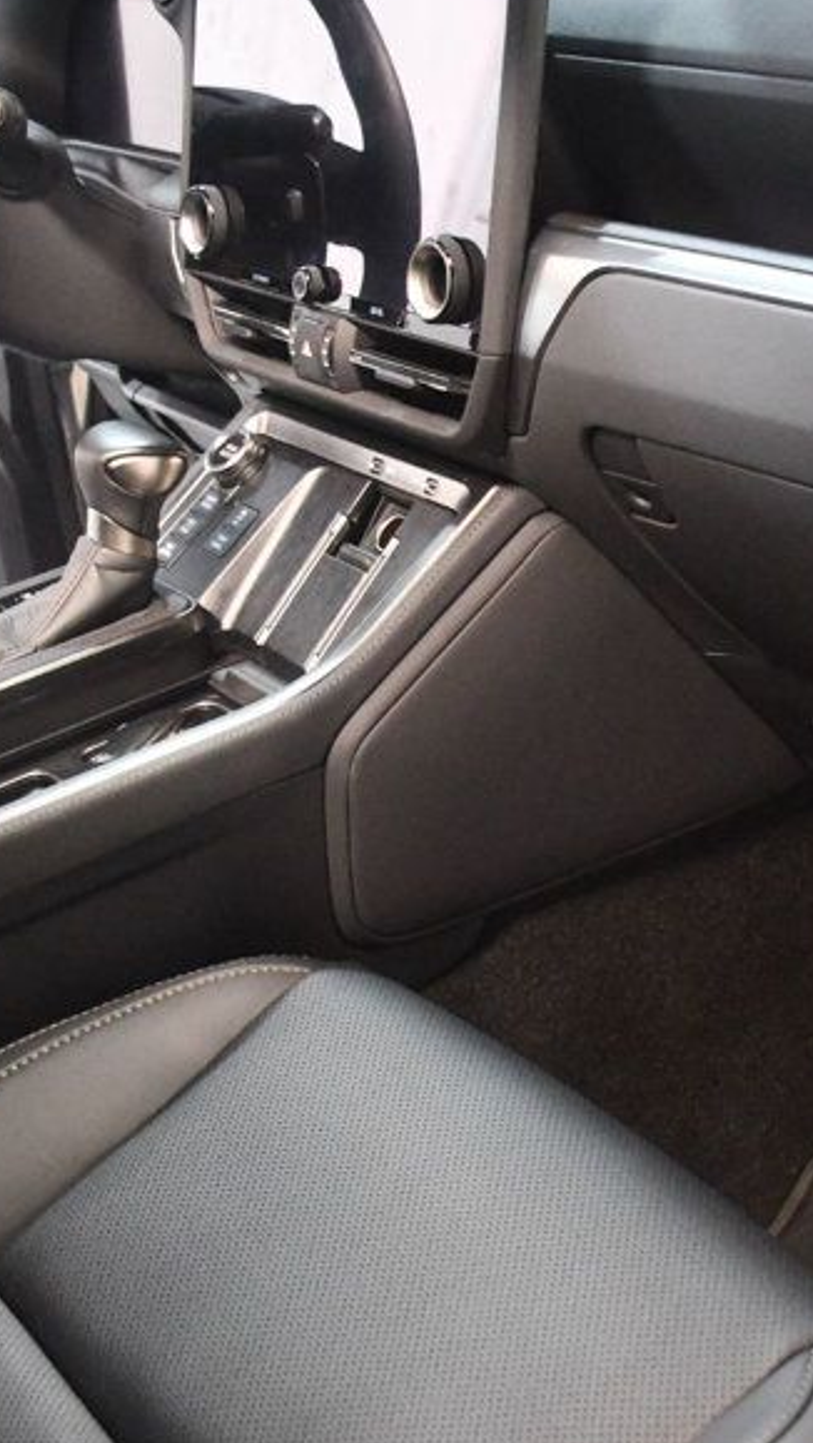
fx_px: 1915
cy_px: 650
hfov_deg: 23.4
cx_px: 723
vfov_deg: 41.3
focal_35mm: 50
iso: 8000
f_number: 3.5
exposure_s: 1/60
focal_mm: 18
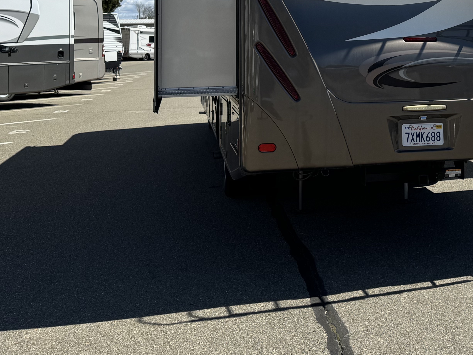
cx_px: 385
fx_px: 765
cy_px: -5
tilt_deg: +2.8
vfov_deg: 24.8
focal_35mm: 56
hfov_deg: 33.3
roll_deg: +0.5
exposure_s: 1/4950
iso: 80
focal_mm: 6.76
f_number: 1.78
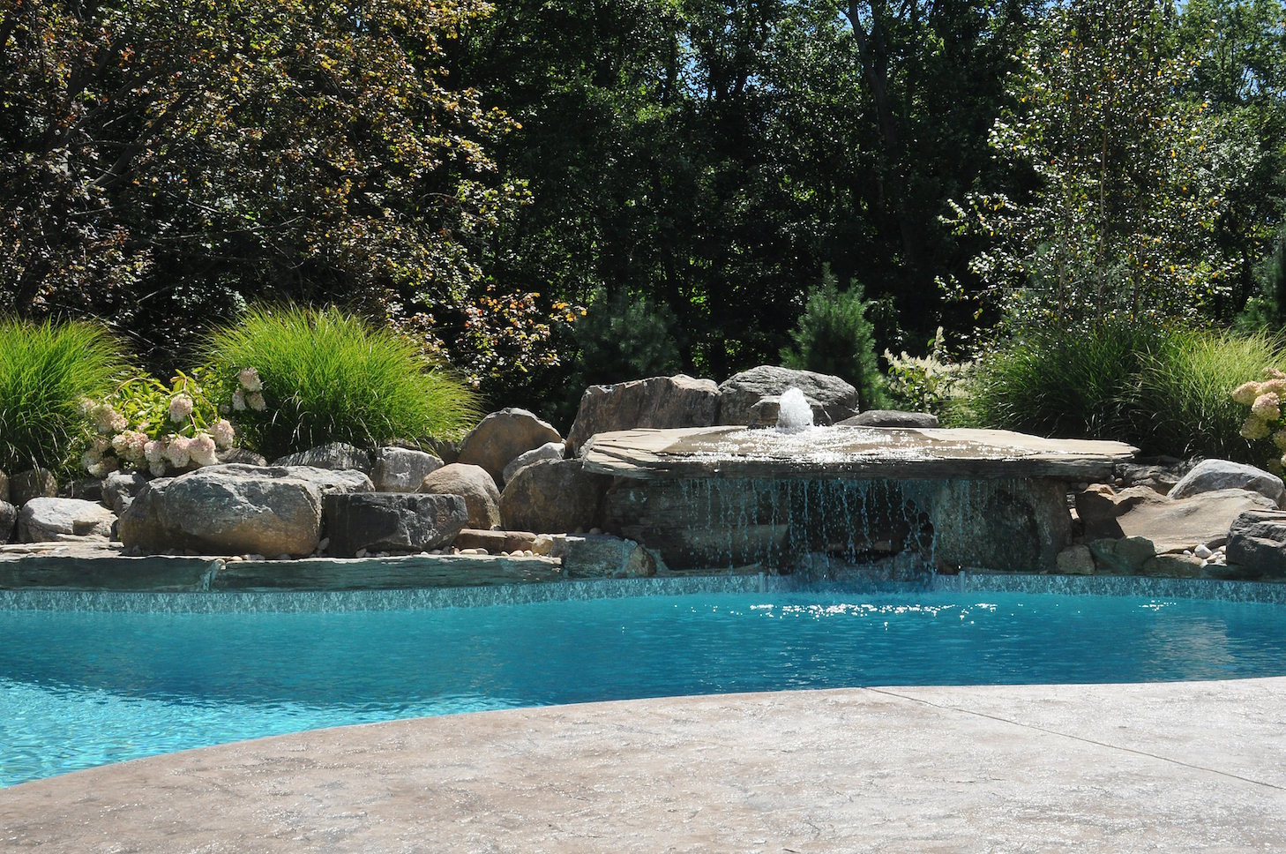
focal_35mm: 42
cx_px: 643
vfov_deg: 31.8
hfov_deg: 46.5
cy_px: 427
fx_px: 1498
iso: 800
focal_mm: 28
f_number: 20
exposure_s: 1/200
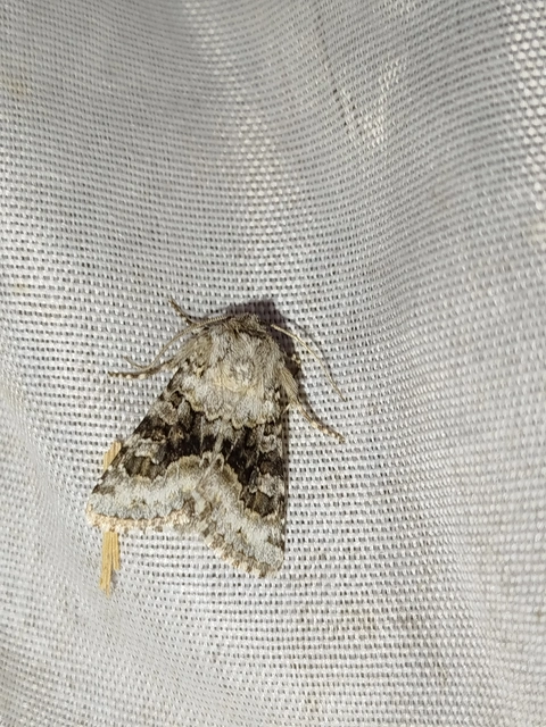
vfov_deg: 31.2
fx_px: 1304
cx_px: 273
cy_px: 364
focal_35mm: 62
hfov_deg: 23.7
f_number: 1.7
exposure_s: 1/50
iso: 64
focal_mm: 5.31
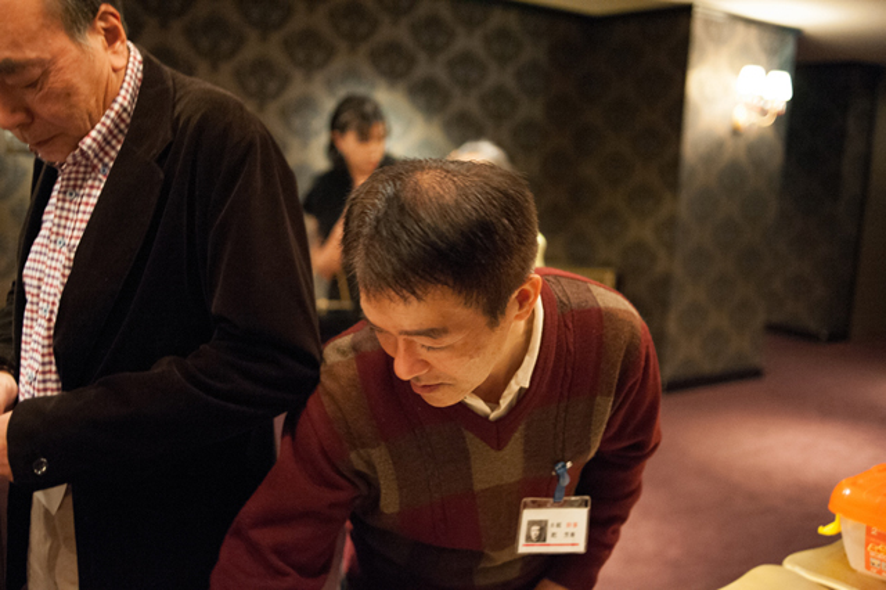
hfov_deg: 54.5
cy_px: 295
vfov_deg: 37.8
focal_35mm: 35
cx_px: 443
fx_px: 861
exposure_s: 1/100
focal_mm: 35
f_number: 2.8
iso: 5600
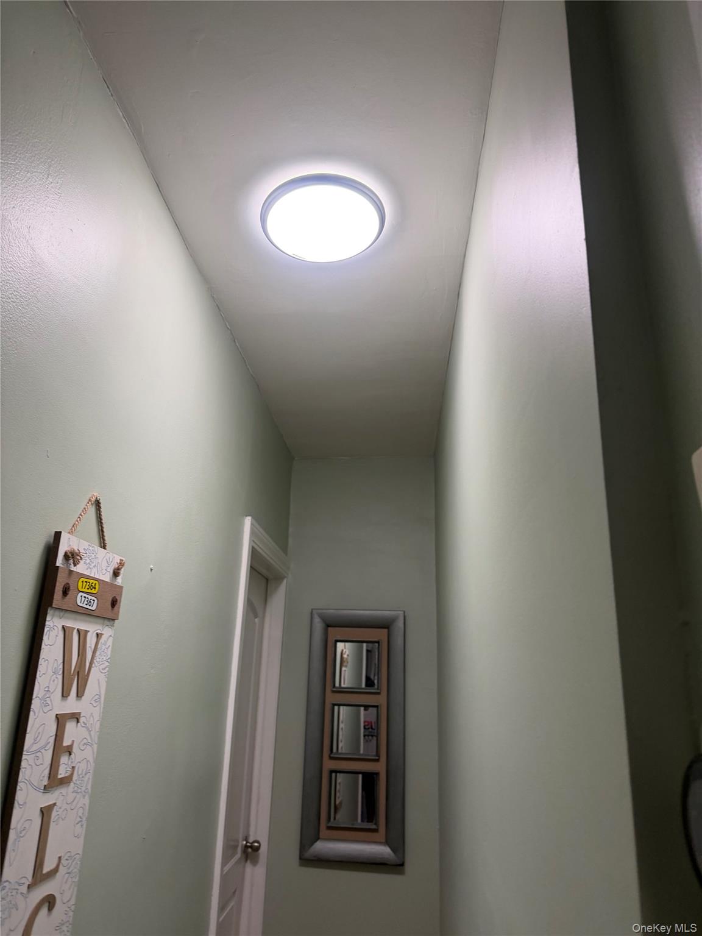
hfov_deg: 56.8
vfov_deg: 71.6
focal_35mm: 24
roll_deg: -3.6
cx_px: 351
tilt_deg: +19.6
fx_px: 649
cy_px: 468
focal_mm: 6.76
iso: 160
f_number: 1.78
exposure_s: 1/120
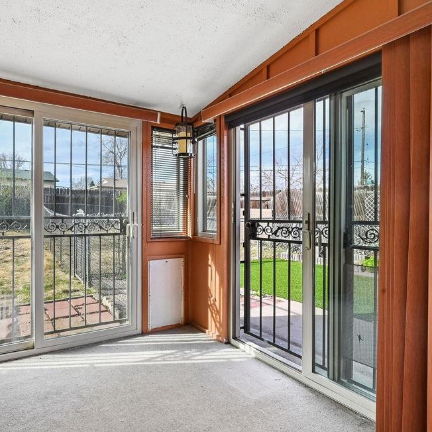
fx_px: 292
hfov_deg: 71.5
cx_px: 155
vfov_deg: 73.0
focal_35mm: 21
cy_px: 221
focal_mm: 15.5
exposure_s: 1/80
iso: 400
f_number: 10
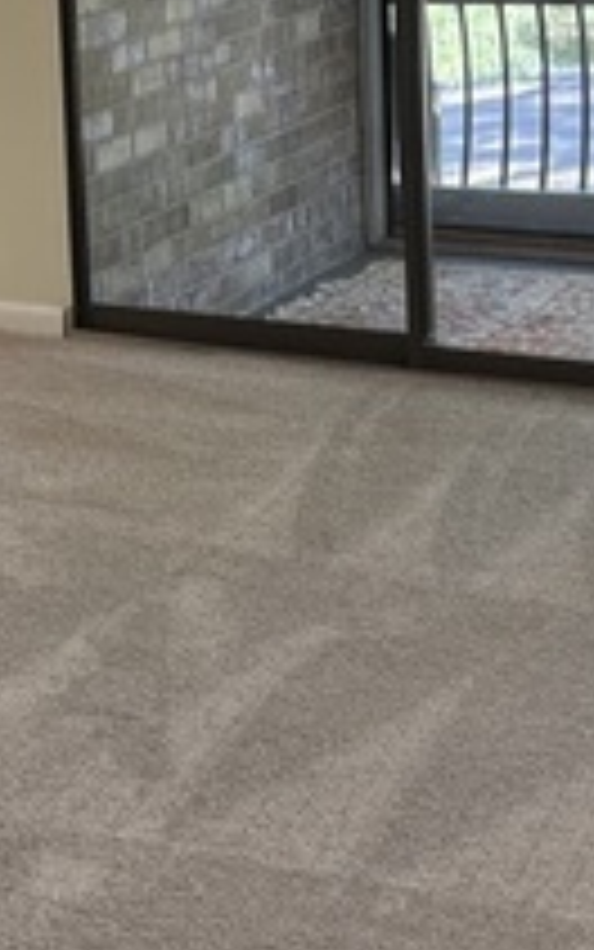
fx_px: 2252
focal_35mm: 87
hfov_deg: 14.6
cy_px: 113
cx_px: -92
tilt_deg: -9.8
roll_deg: +3.8
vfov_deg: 23.2
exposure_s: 1/120
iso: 125
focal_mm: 5.96
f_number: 1.6
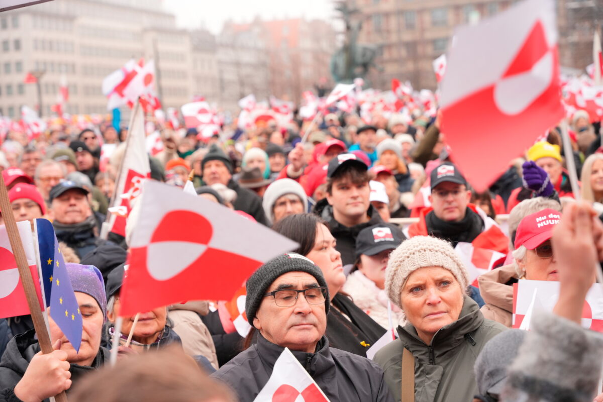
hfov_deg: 30.8
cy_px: 201
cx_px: 302
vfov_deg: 20.8
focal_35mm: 65
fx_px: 1095
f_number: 4
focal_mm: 65.4
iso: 500
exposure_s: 1/250
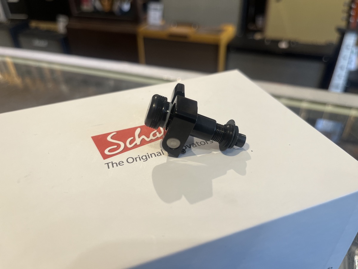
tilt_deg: -36.2
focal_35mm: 26
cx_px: 179
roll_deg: +2.5
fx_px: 269
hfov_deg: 67.3
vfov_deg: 53.1
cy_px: 134
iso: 80
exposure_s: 1/60
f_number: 1.6
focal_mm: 5.1
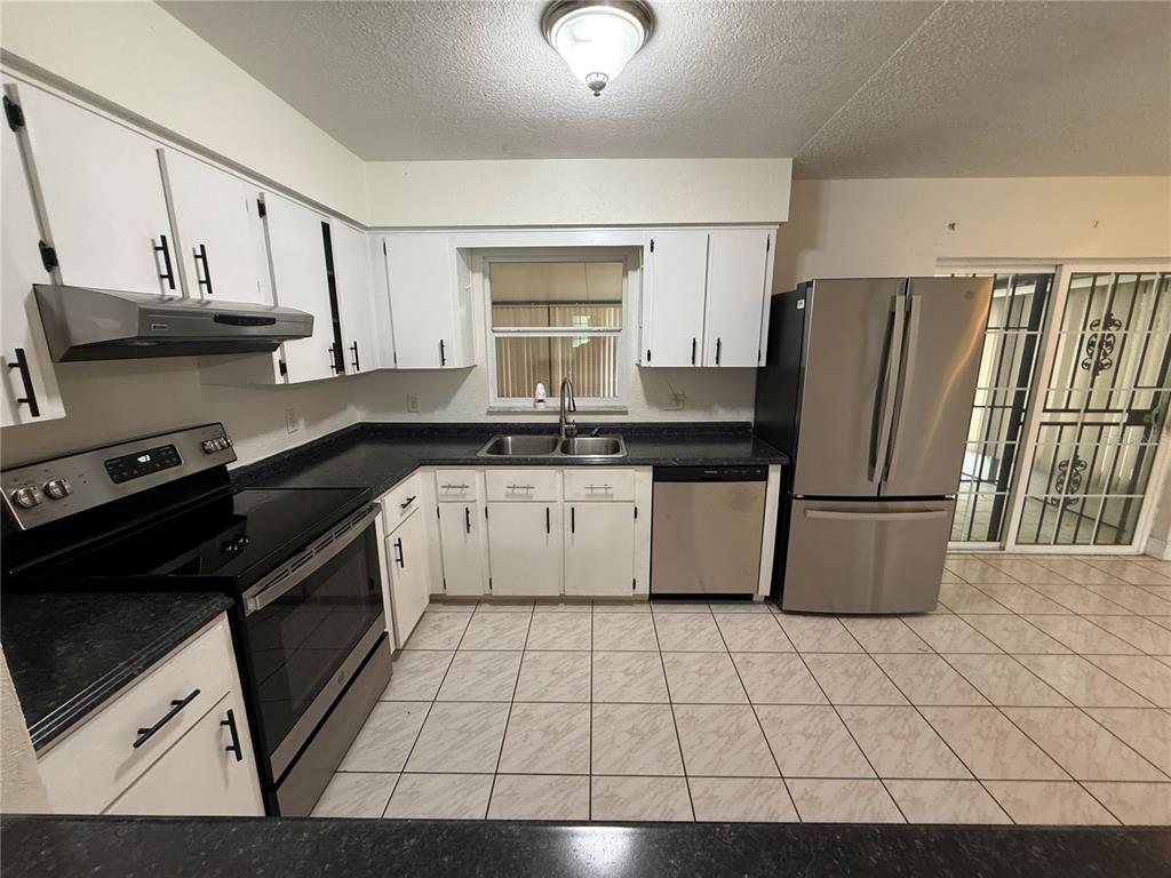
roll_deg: +0.6
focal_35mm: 14
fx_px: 474
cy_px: 439
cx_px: 586
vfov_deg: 85.7
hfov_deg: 102.1
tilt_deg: -10.3
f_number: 2.2
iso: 250
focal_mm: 2.22
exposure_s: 1/60
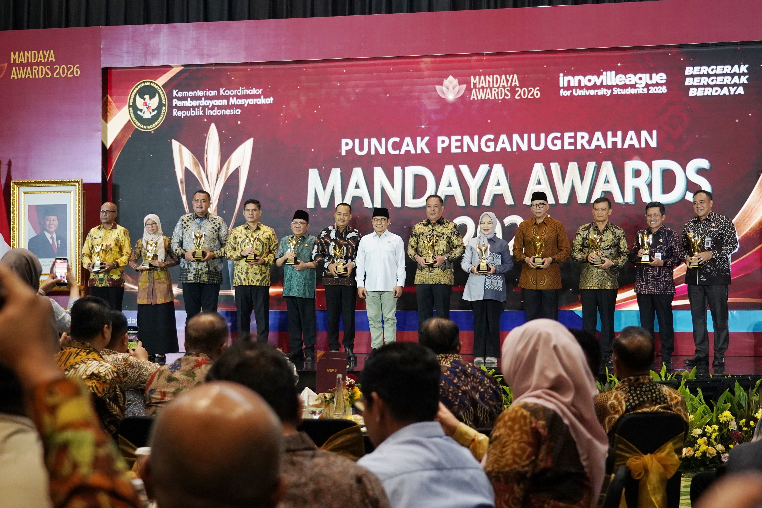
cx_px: 381
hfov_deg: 30.1
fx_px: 1418
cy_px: 254
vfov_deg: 20.3
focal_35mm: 67
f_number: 4
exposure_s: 1/200
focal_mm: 45
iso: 4000
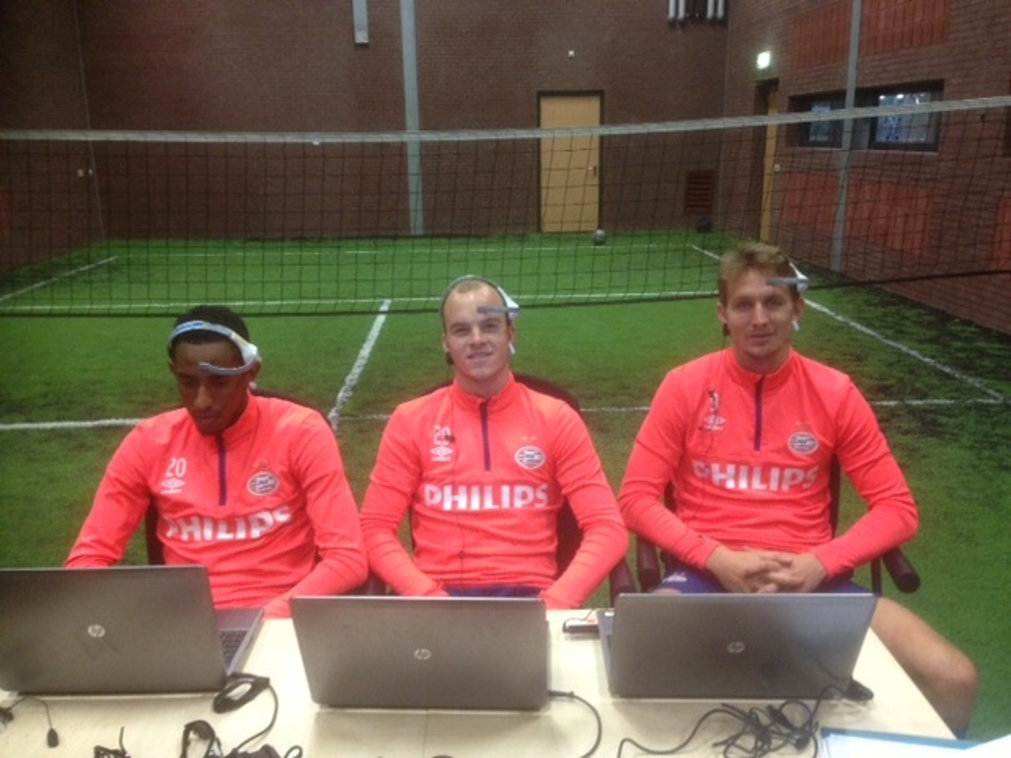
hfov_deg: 55.4
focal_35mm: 33
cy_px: 379
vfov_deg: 42.9
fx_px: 964
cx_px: 506
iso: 200
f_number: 2.4
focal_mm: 4.13
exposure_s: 1/20
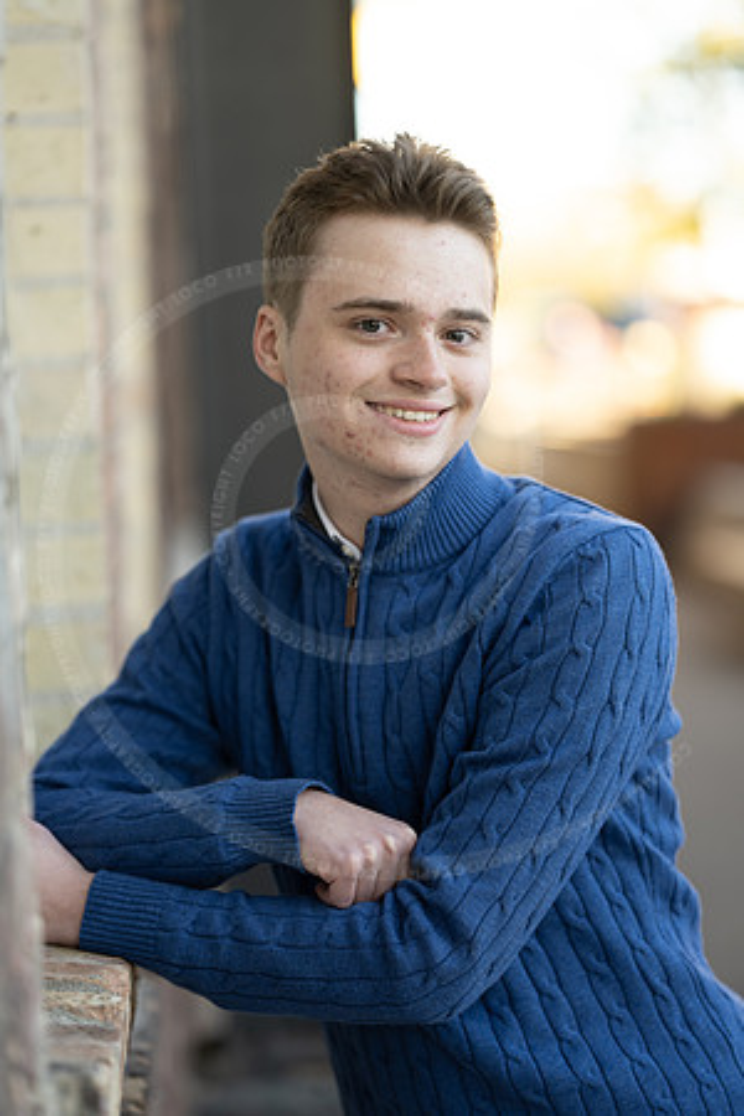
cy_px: 558
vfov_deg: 23.9
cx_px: 372
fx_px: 2635
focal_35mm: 85
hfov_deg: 16.1
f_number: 1.8
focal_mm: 85
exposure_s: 1/160
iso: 100
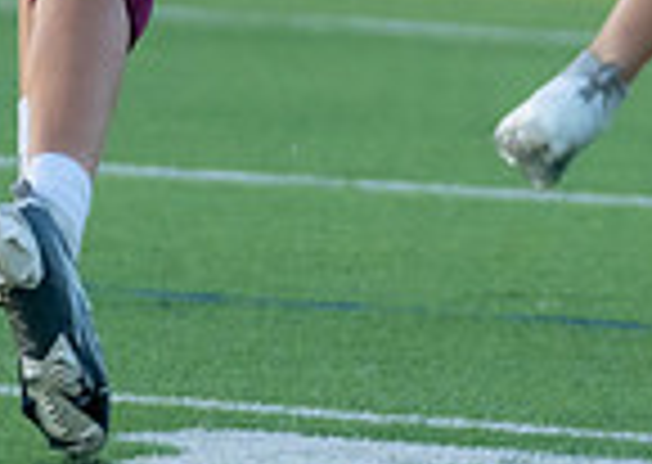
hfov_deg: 1.8
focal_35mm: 1138
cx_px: 455
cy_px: -247
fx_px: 21034
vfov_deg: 1.3
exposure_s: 1/1250
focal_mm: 181
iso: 800
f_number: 2.8
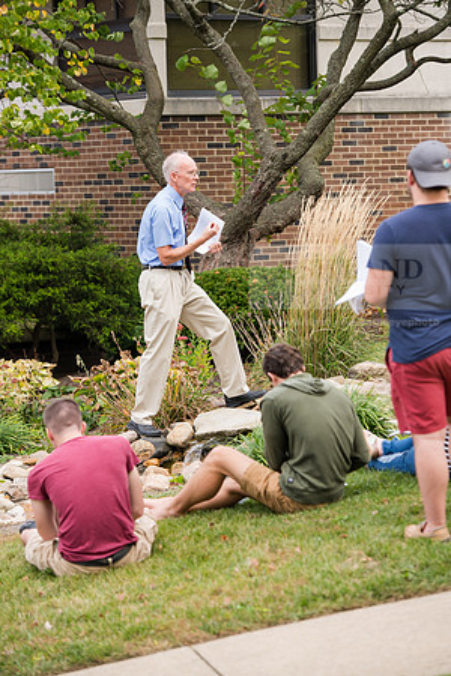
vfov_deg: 18.3
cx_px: 226
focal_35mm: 112
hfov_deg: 12.2
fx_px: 2105
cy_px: 338
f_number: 4
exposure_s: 1/400
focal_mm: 112
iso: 200
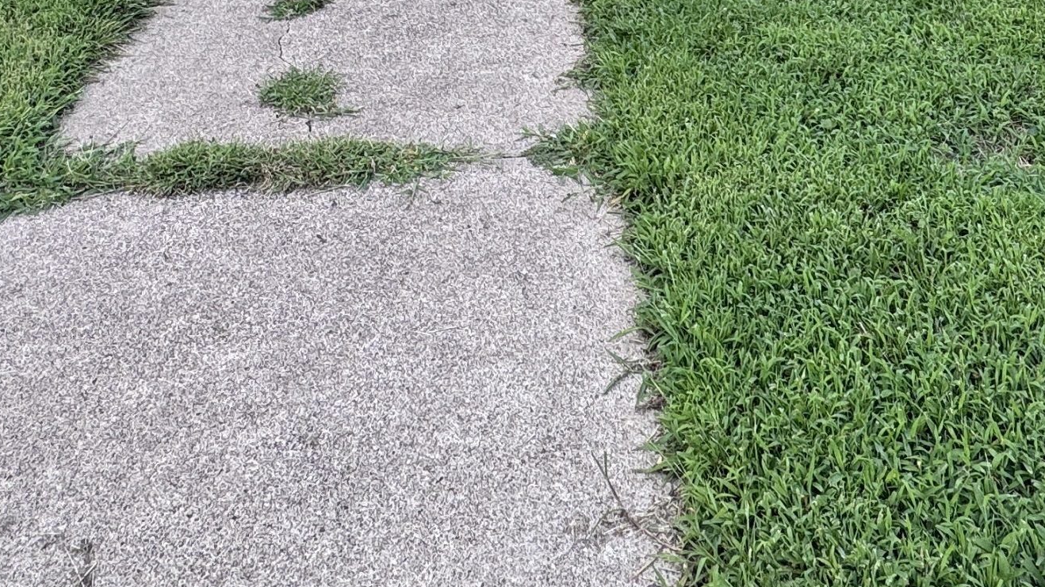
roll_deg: +0.3
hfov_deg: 48.2
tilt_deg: -4.6
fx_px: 1164
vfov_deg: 22.8
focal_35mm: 42
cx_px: 596
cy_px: -307
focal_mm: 2.22
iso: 40
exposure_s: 1/102
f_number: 2.2
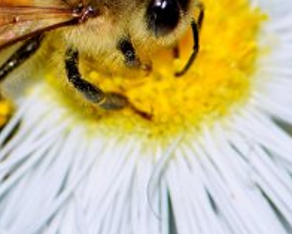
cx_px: 156
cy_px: -33
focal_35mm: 460
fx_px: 3981
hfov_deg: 4.2
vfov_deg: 3.4
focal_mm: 105
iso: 100
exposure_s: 1/200
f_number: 13
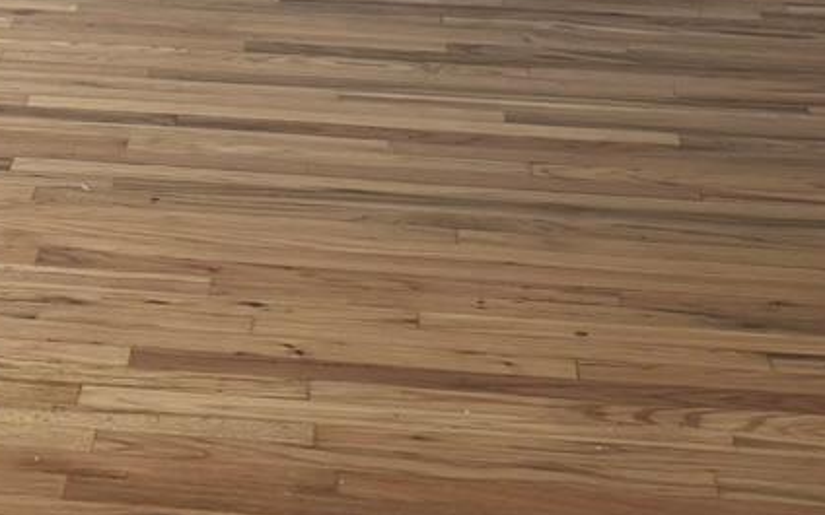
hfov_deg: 16.2
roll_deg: +0.4
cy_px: -558
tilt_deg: -4.5
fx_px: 2766
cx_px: -183
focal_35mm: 123
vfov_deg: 9.8
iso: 160
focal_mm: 6.76
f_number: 1.78
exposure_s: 1/121
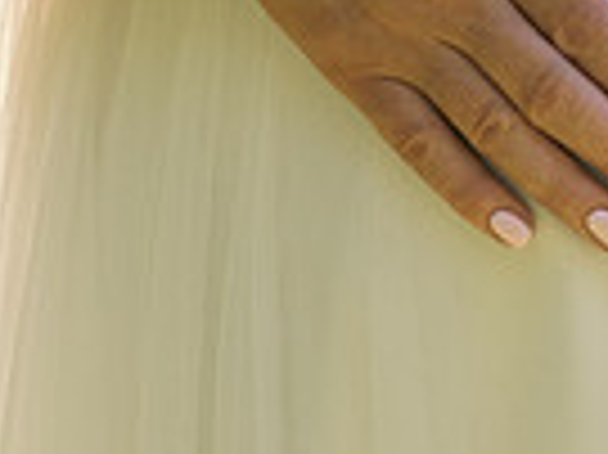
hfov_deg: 4.6
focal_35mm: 434
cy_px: -115
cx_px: 680
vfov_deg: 3.4
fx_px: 7616
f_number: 3.5
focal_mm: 105
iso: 160
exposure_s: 1/250
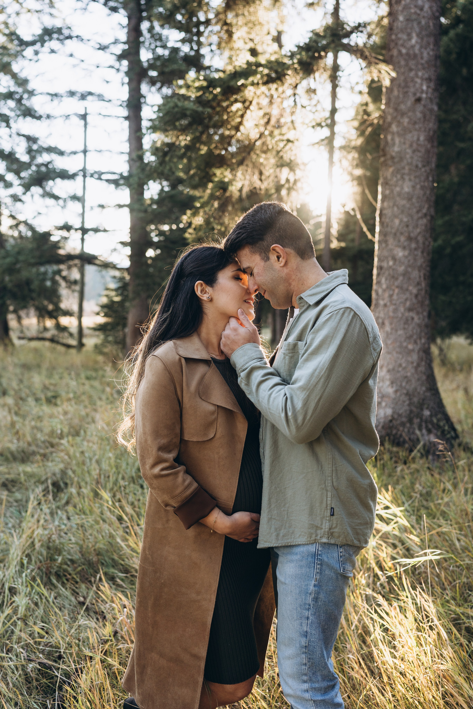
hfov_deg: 37.9
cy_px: 354
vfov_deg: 54.4
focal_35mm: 35
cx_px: 236
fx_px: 690
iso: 250
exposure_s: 1/400
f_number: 2.5
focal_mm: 35
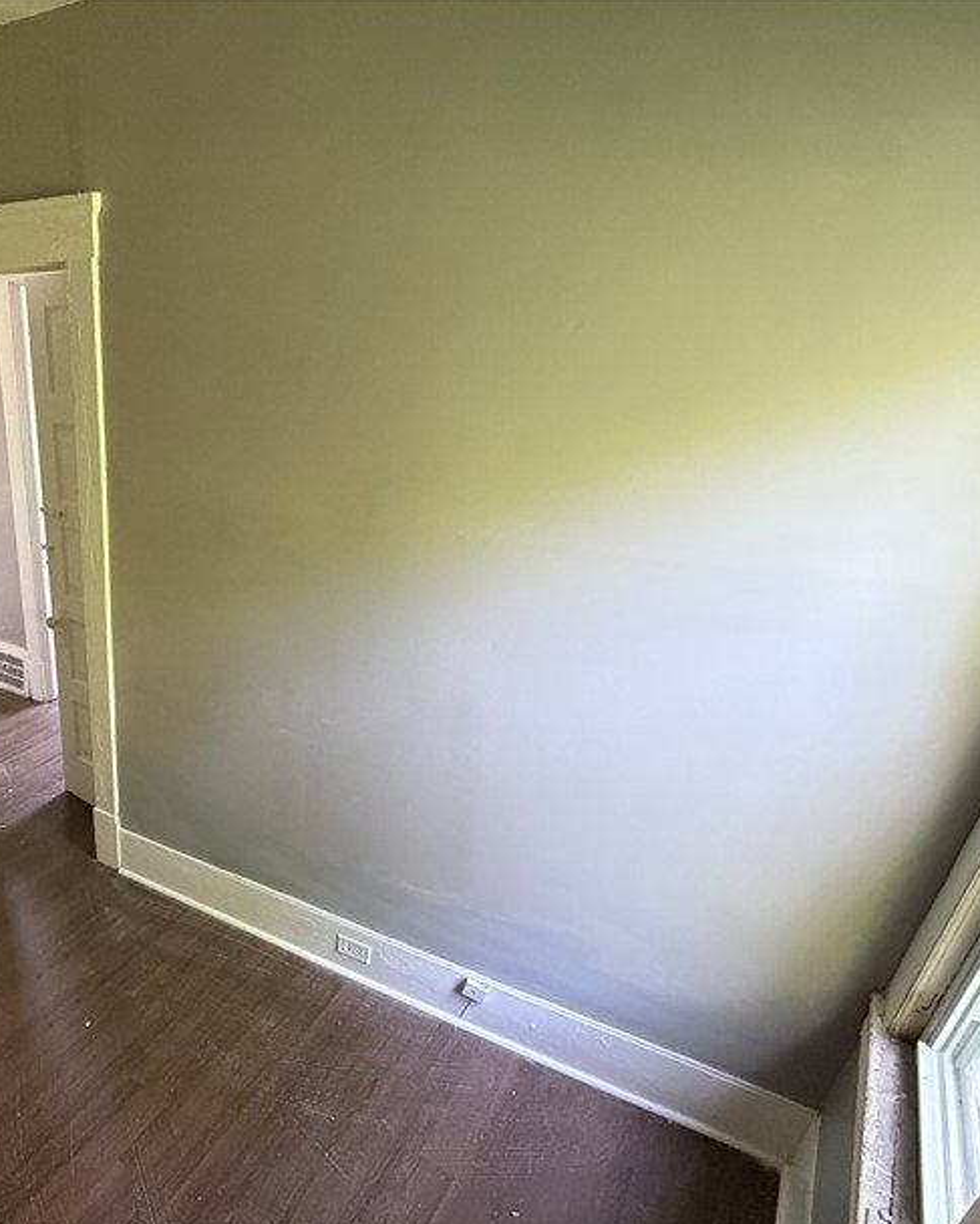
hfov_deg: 54.5
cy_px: 767
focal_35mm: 23
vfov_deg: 71.4
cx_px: 131
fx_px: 833
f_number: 2.2
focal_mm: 2.22
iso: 500
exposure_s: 1/60
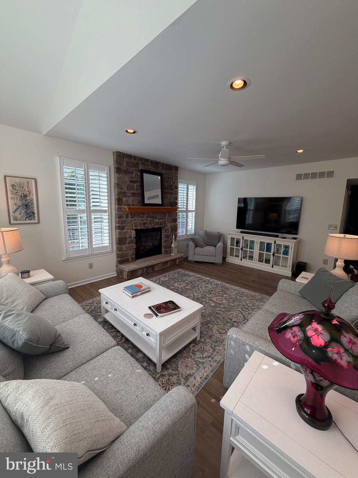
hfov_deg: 85.7
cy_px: 239
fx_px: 193
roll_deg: -1.1
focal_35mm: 14
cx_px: 179
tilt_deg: -9.0
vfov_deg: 102.1
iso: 50
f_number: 2.2
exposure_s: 1/120
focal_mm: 2.22
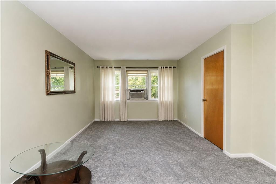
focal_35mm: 15
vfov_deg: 77.3
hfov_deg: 100.4
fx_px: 115
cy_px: 92
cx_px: 138
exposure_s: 1/60
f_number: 8
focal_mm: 10
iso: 2000
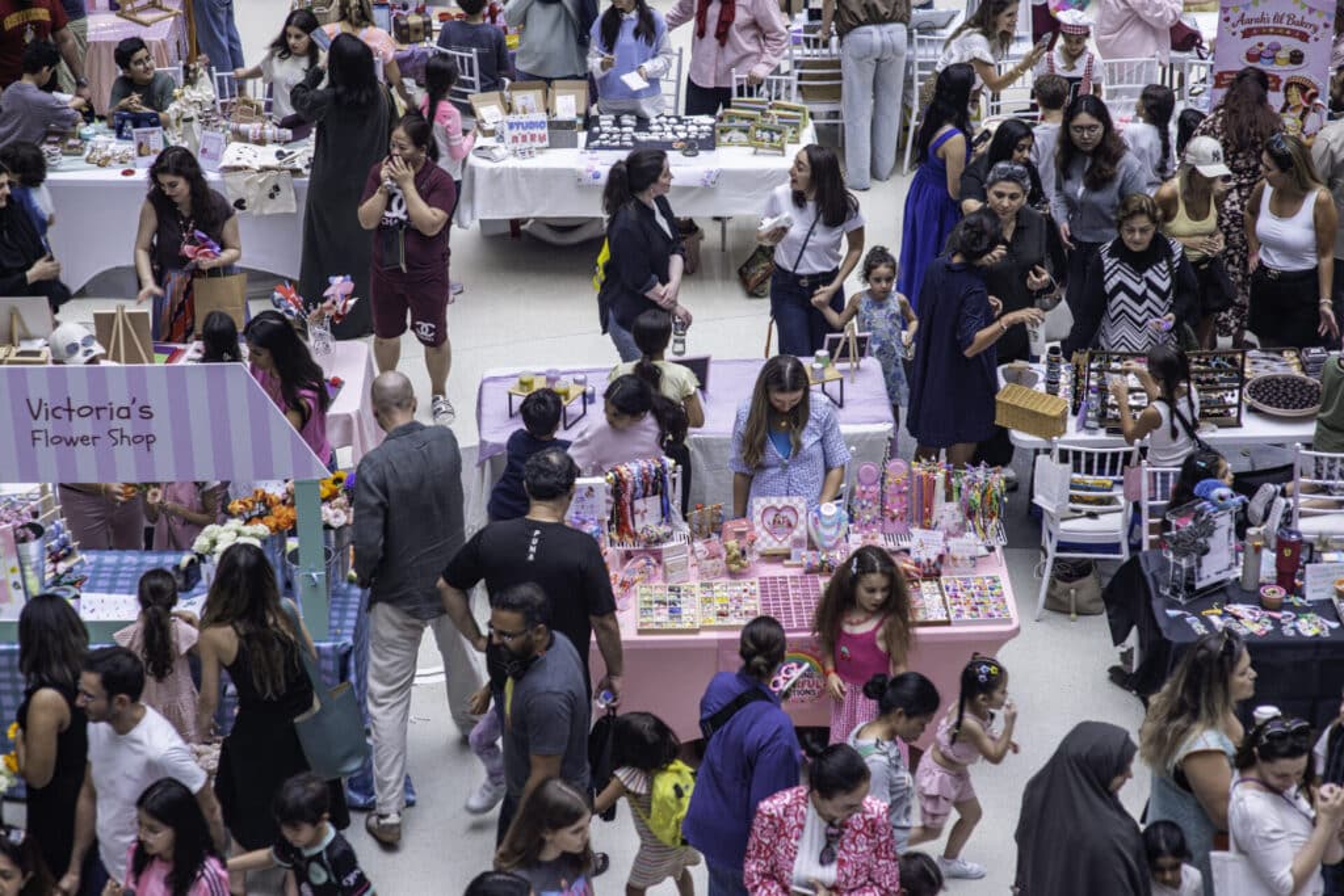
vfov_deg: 16.1
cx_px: 672
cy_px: 448
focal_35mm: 85
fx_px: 3174
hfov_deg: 23.9
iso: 200
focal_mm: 85
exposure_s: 1/100
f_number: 3.5
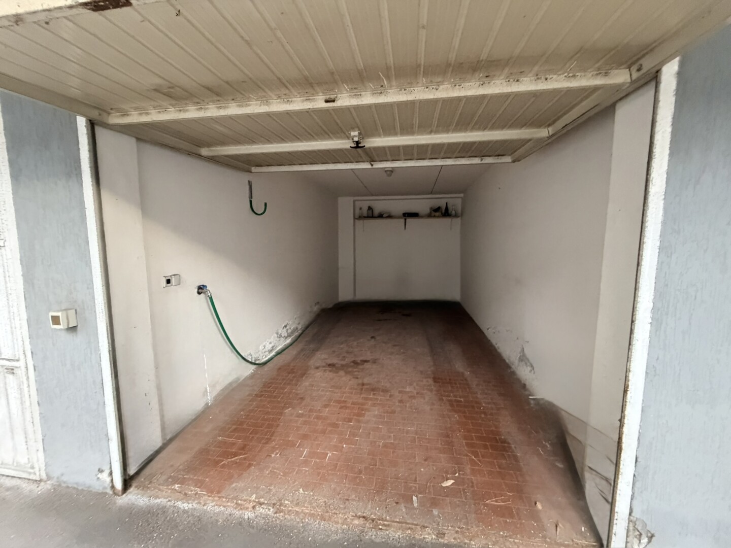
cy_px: 274
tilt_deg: -5.6
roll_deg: +0.4
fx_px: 296
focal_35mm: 14
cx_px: 366
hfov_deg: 102.1
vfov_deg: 85.7
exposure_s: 1/60
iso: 640
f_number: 2.2
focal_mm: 2.22
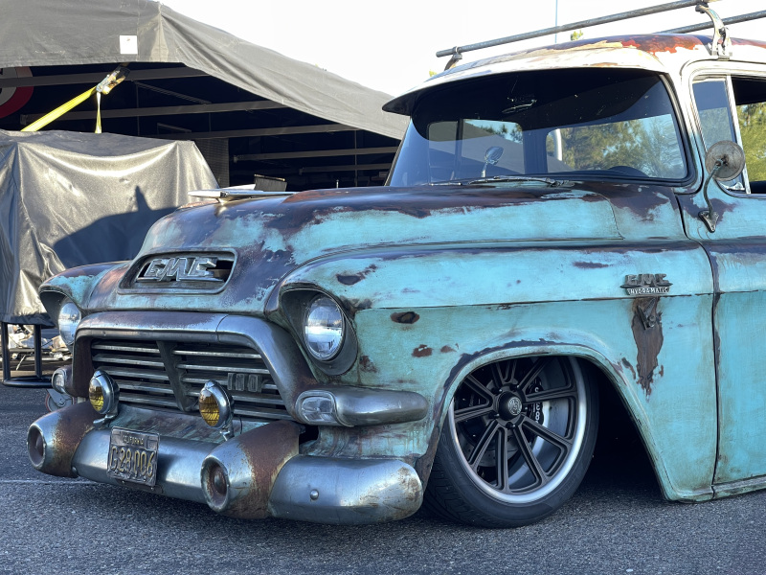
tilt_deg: +0.0
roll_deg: -0.4
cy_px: 288
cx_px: 383
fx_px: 1416
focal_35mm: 64
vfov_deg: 22.9
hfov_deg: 30.3
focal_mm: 7.5
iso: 20
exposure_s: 1/109
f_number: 2.2
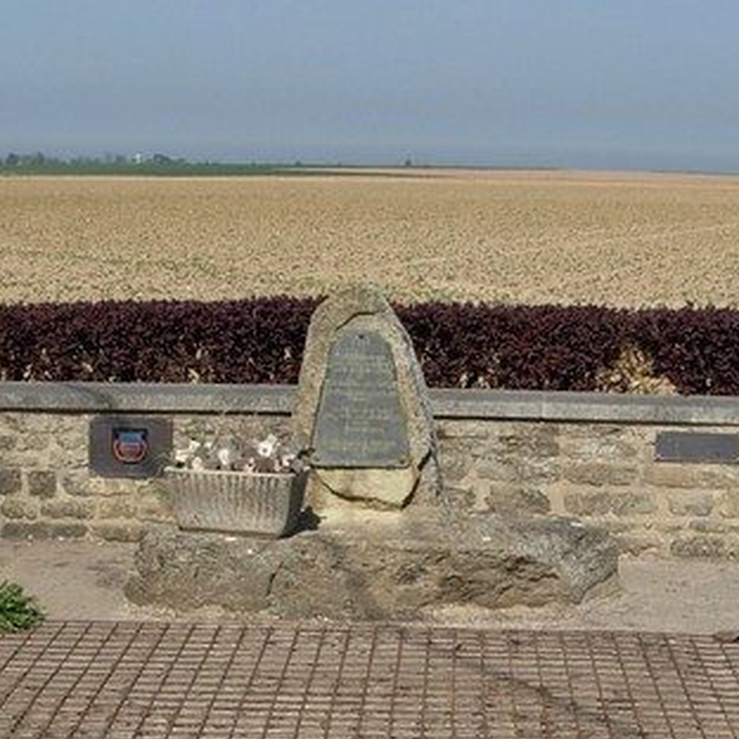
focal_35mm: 86
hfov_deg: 20.2
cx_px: 303
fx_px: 2077
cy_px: 651
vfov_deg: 19.8
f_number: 4.9
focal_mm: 6.3
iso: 79
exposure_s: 1/703
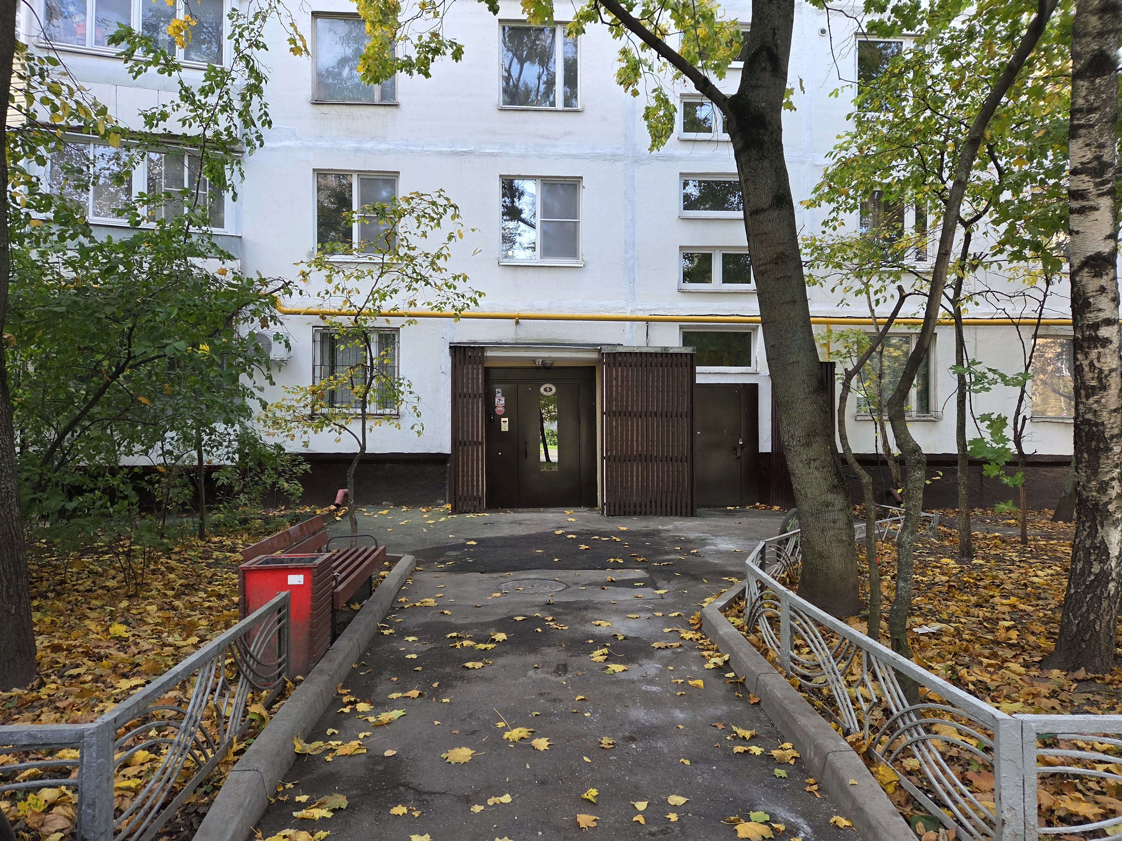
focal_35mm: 23
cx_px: 561
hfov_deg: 73.9
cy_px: 420
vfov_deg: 58.9
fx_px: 745
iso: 64
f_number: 1.8
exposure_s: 1/180
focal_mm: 5.4
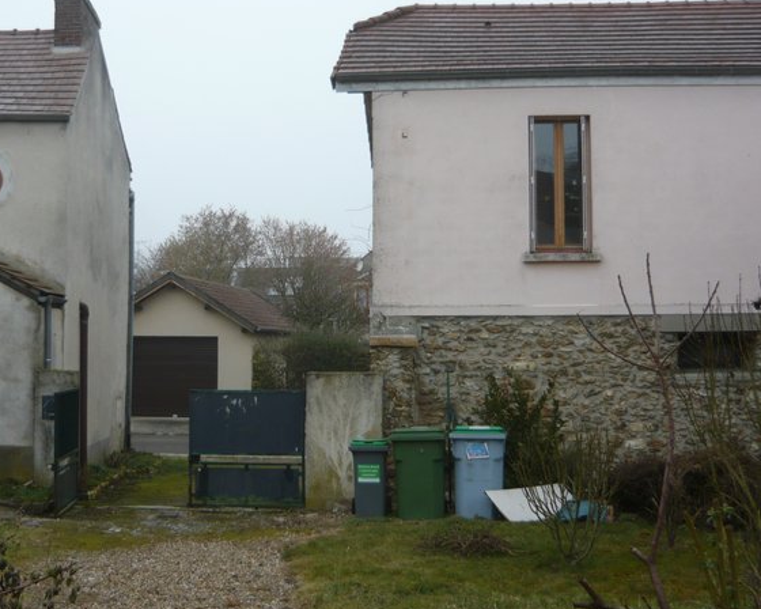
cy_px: 262
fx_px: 1036
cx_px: 304
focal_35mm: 46
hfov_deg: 40.2
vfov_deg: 32.7
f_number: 2.8
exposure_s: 1/500
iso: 100
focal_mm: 5.5
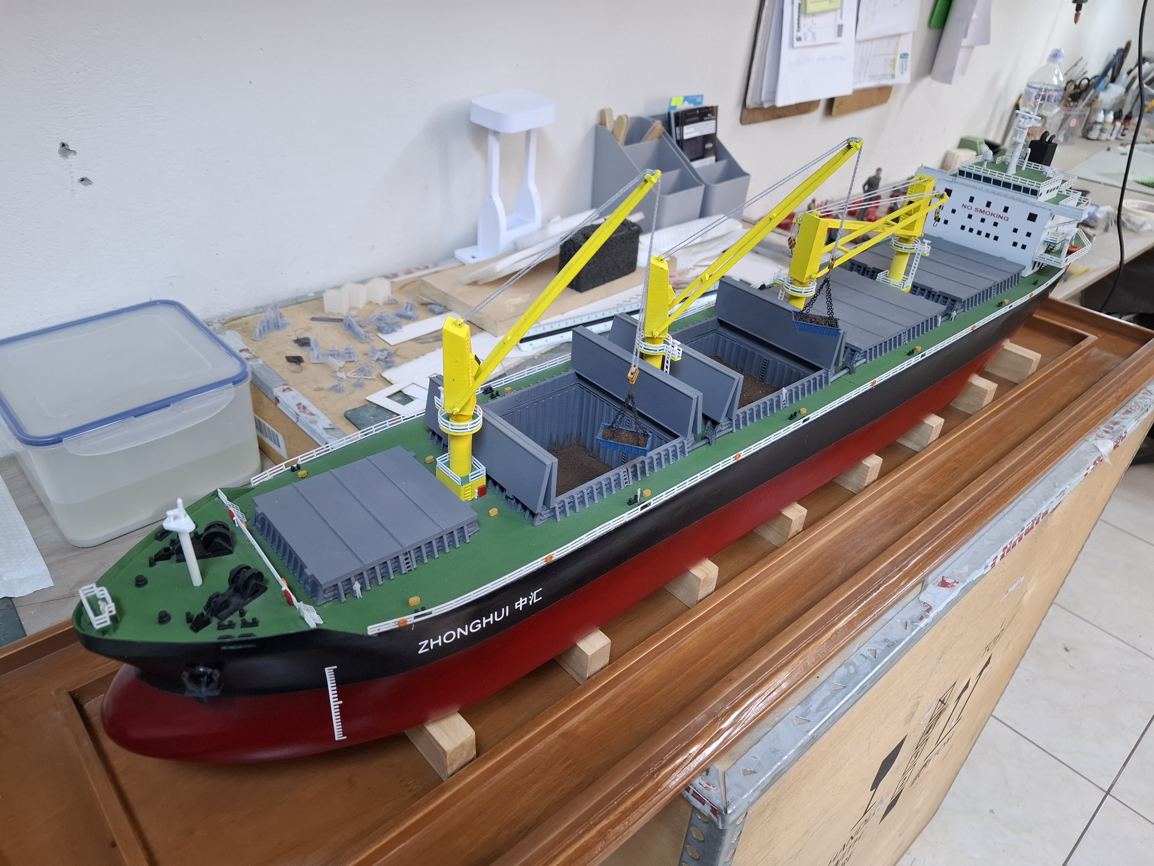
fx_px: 767
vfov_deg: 58.9
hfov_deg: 73.9
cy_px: 433
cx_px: 577
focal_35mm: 23
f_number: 1.8
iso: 250
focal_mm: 5.54
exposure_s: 1/60
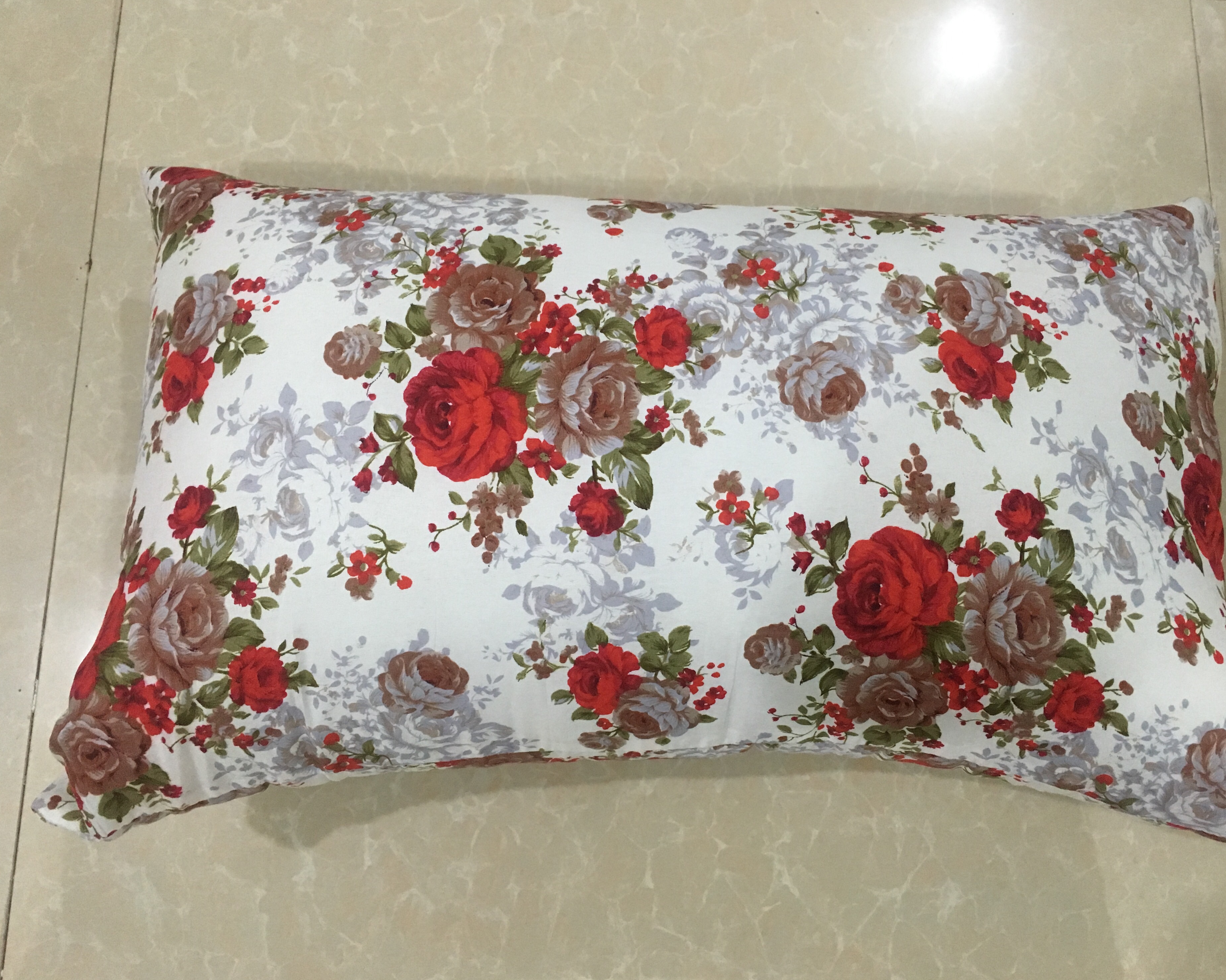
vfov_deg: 47.1
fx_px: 1125
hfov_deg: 57.1
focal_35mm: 31
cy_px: 496
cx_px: 670
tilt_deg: -75.5
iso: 200
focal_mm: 4.15
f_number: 2.2
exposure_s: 1/25
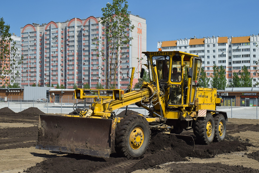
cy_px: 86
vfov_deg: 28.9
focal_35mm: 46
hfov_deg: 42.3
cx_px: 130
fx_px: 335
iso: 200
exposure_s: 1/1250
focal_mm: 31
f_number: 7.1
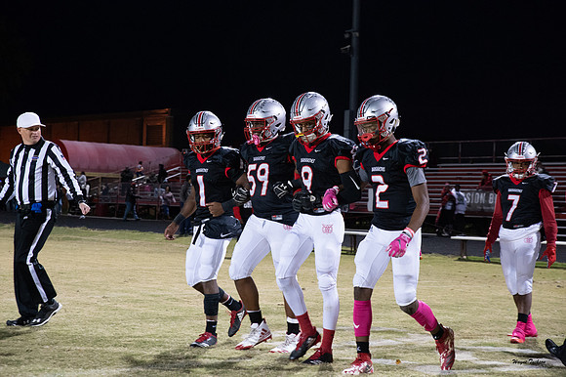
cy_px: 188
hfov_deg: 29.7
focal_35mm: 68
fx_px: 1068
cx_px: 283
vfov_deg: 20.0
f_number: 5
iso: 6400
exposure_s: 1/200
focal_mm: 68
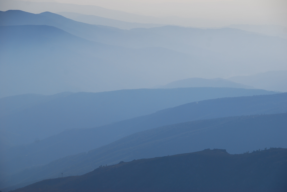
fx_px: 1137
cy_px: 96
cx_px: 144
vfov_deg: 9.7
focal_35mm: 142
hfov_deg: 14.4
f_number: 9
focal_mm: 95
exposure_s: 1/1250
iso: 100
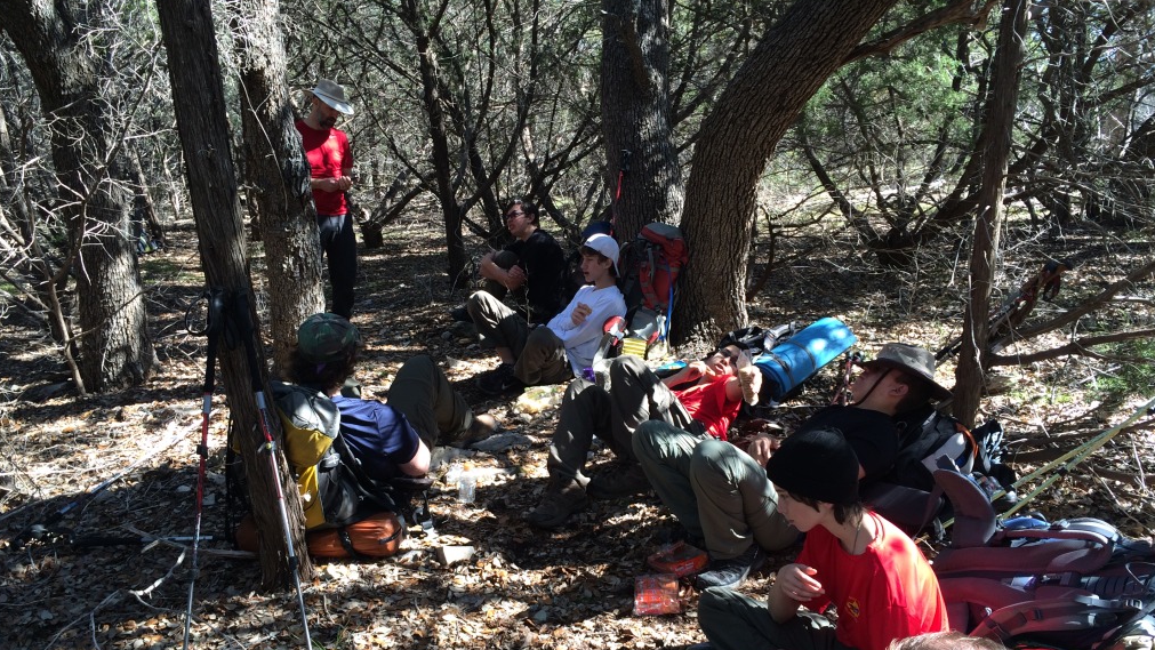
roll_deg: +0.8
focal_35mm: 32
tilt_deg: -14.9
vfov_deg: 36.6
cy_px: 386
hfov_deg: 61.0
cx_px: 575
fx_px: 980
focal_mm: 4.15
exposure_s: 1/152
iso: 32
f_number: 2.2
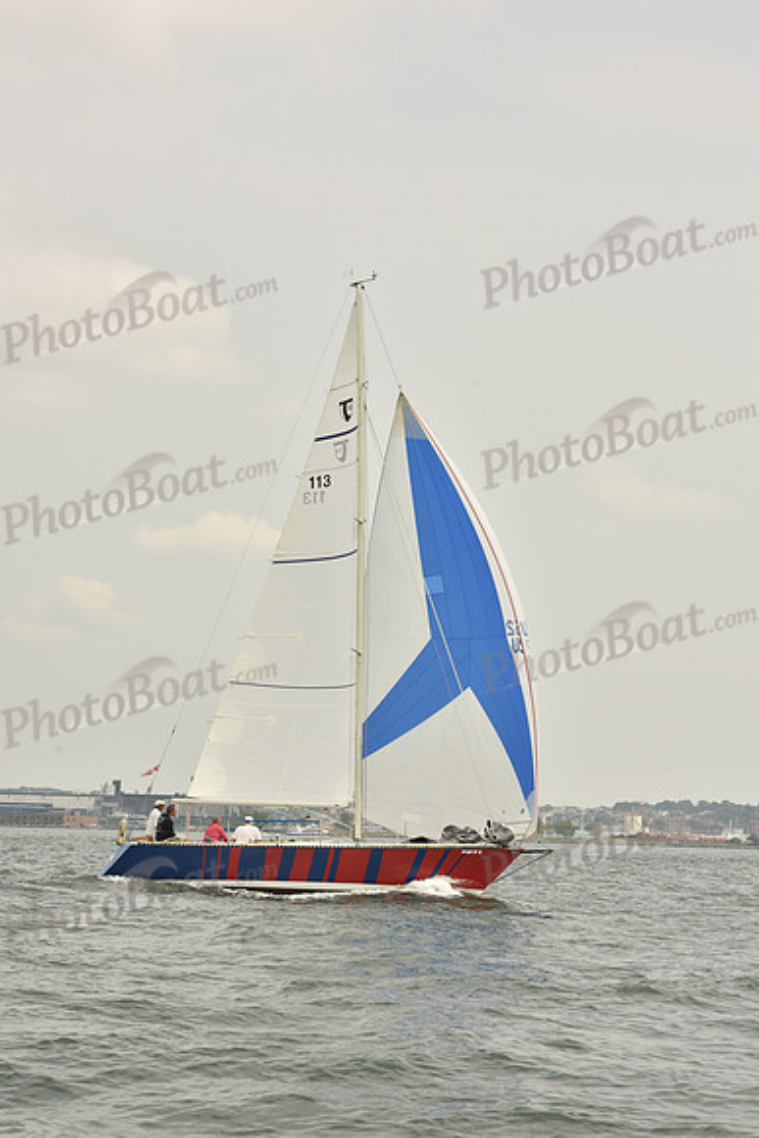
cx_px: 380
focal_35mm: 85
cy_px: 569
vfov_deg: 23.9
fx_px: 2686
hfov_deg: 16.1
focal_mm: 85
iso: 250
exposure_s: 1/640
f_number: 11
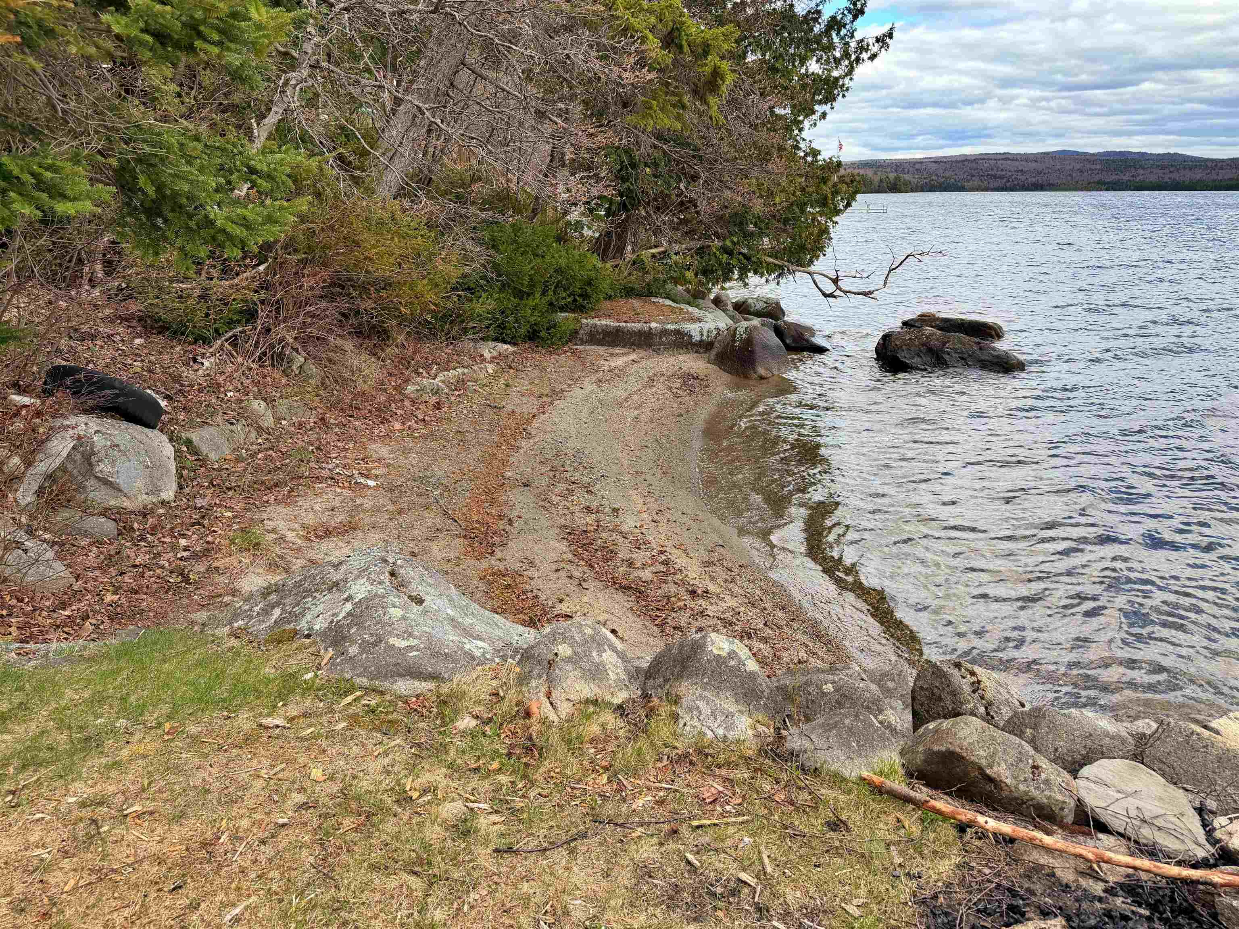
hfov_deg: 71.6
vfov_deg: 56.8
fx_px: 859
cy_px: 464
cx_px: 620
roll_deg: -1.1
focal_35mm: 24
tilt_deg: -17.4
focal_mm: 6.76
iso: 100
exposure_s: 1/1271
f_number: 1.78
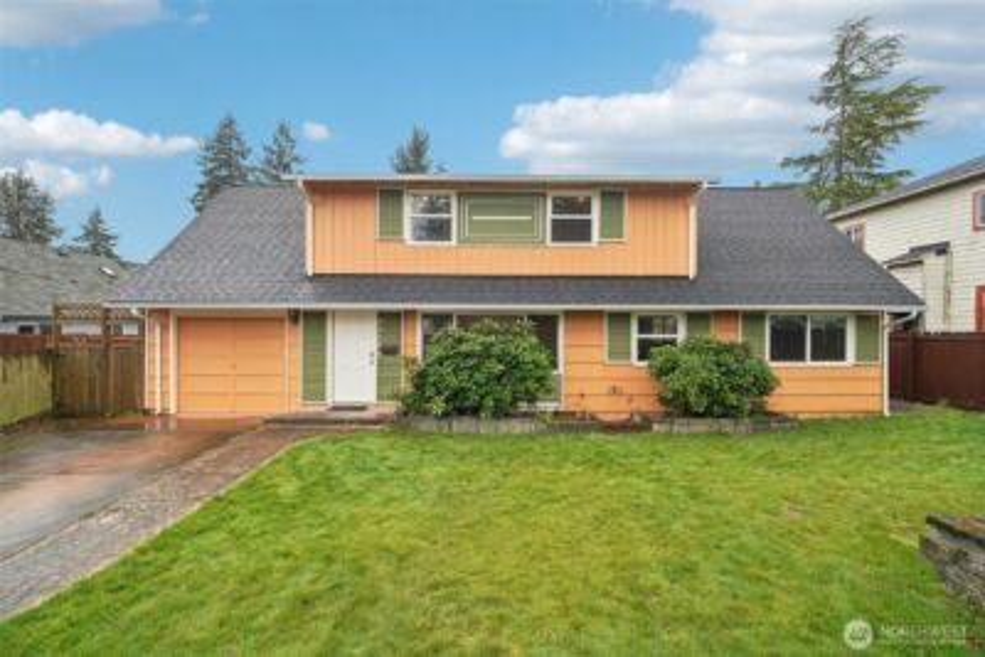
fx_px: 438
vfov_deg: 73.8
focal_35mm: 16
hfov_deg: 96.7
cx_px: 492
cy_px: 328
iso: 1600
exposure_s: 1/250
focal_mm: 16
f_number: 8
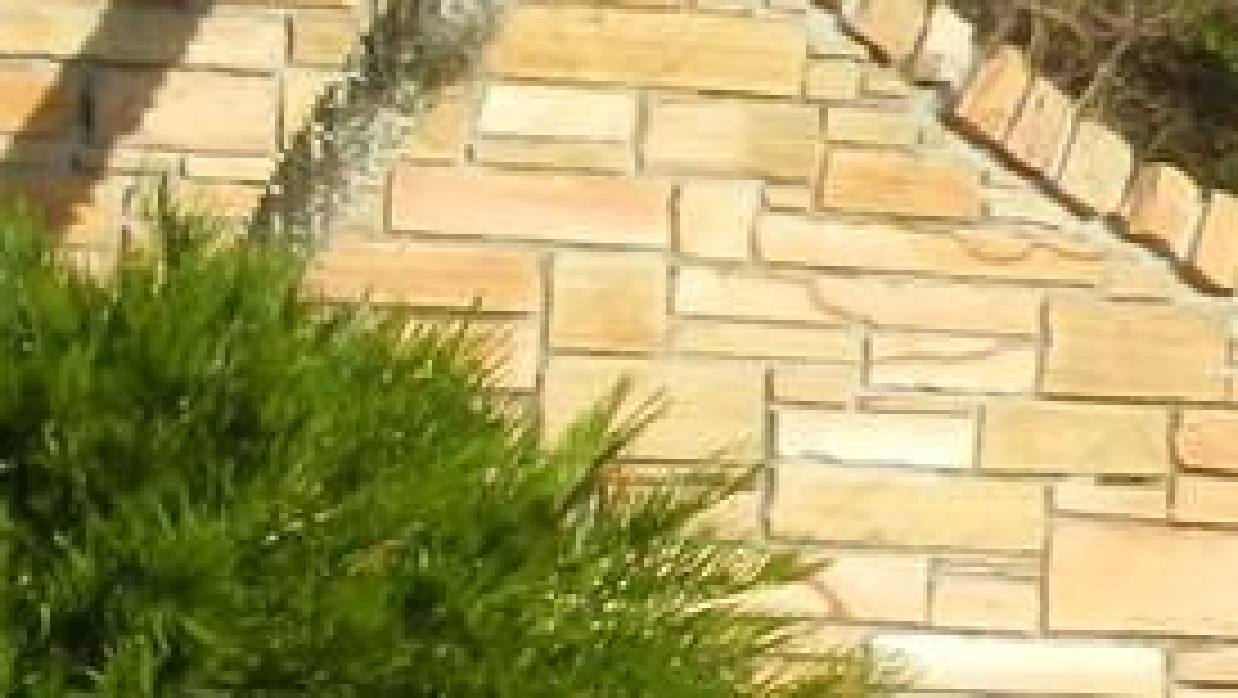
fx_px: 11035
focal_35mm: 336
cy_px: 937
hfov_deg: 6.0
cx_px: -2183
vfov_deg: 3.6
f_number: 4.4
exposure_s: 1/800
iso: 160
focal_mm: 9.4
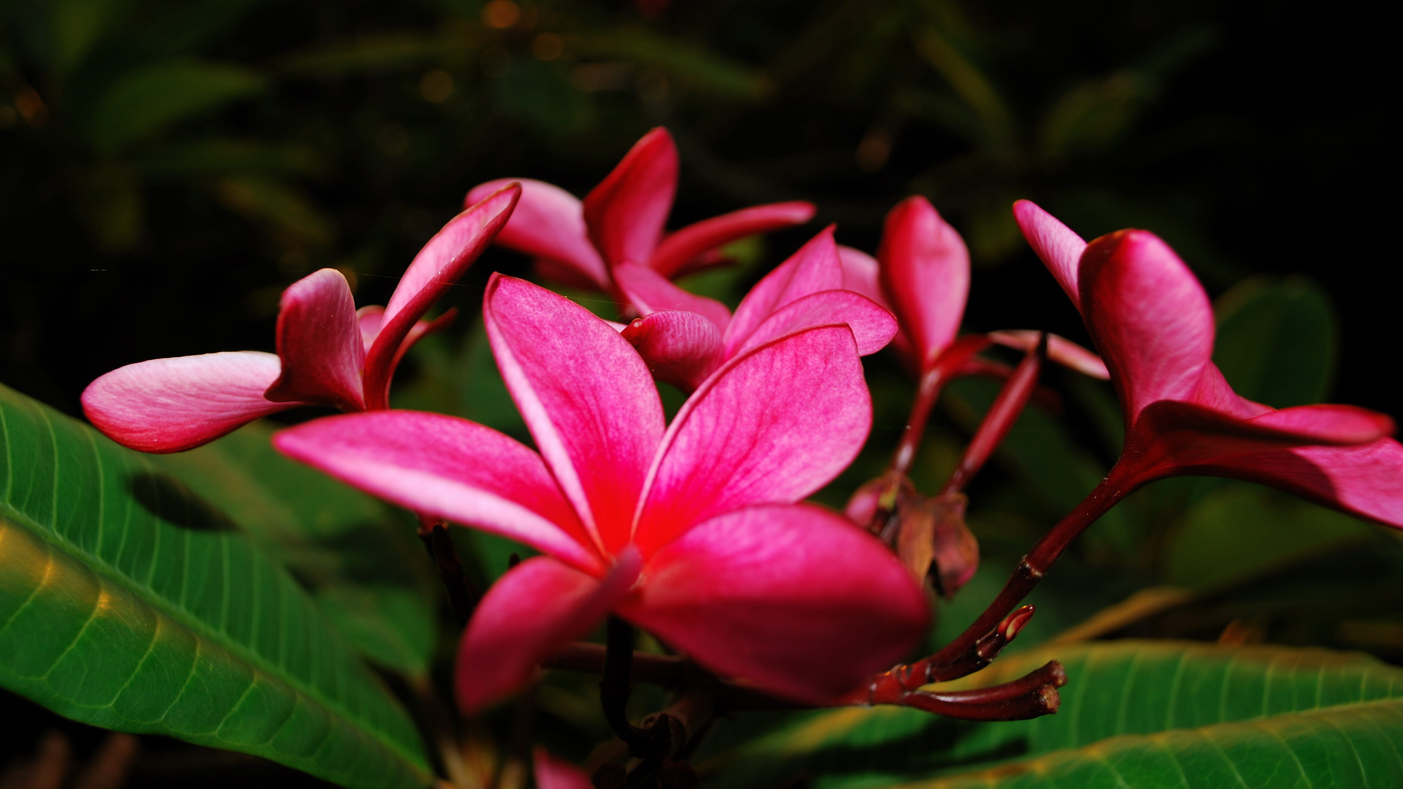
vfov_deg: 36.6
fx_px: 1191
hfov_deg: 61.0
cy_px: 349
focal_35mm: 32
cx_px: 709
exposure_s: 1/125
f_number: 4
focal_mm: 20
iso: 100
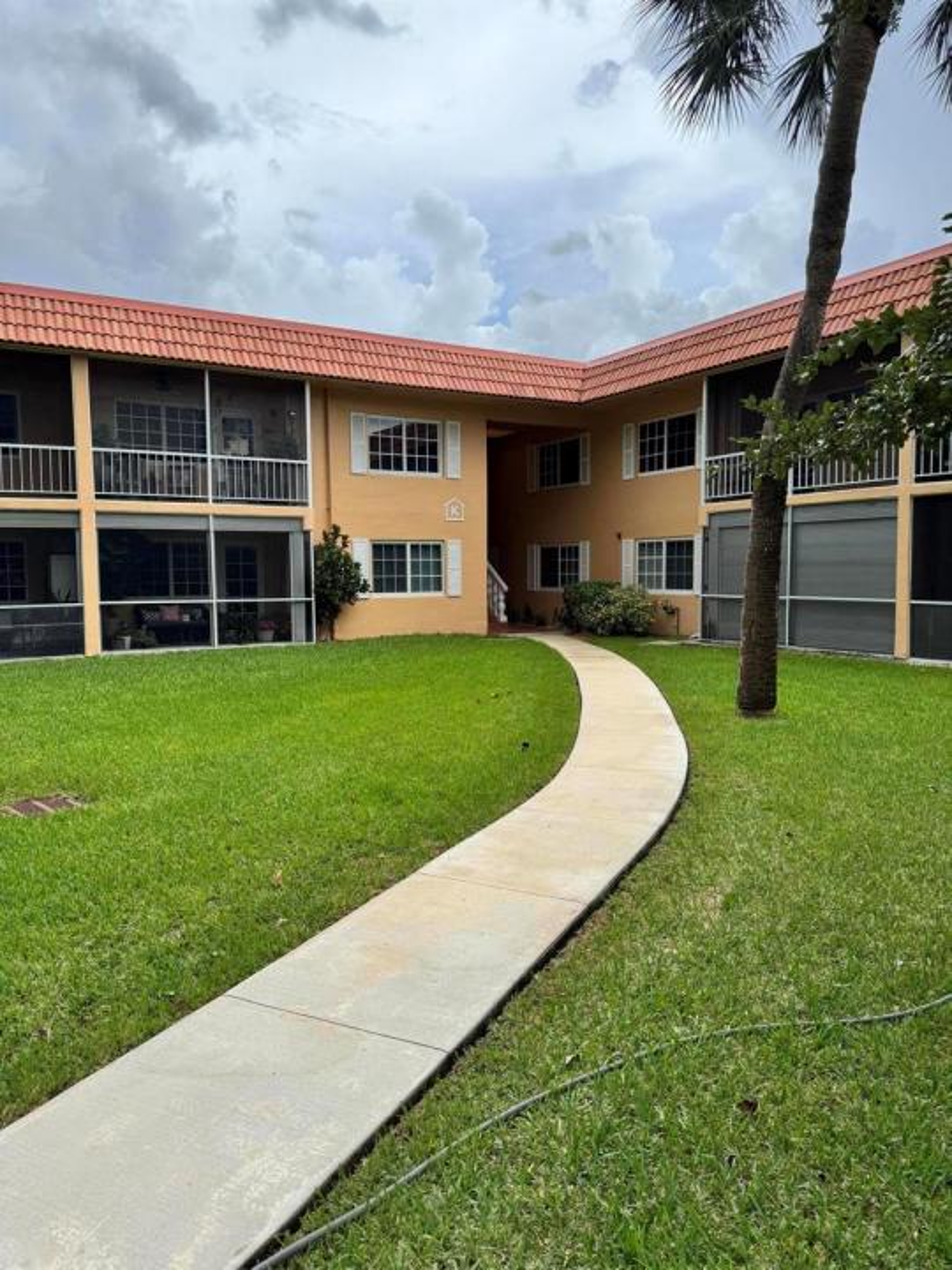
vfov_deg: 71.6
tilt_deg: -5.1
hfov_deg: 56.8
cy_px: 635
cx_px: 476
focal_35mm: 24
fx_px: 880
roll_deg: +0.0
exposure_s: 1/1818
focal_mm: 6.76
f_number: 1.78
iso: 80
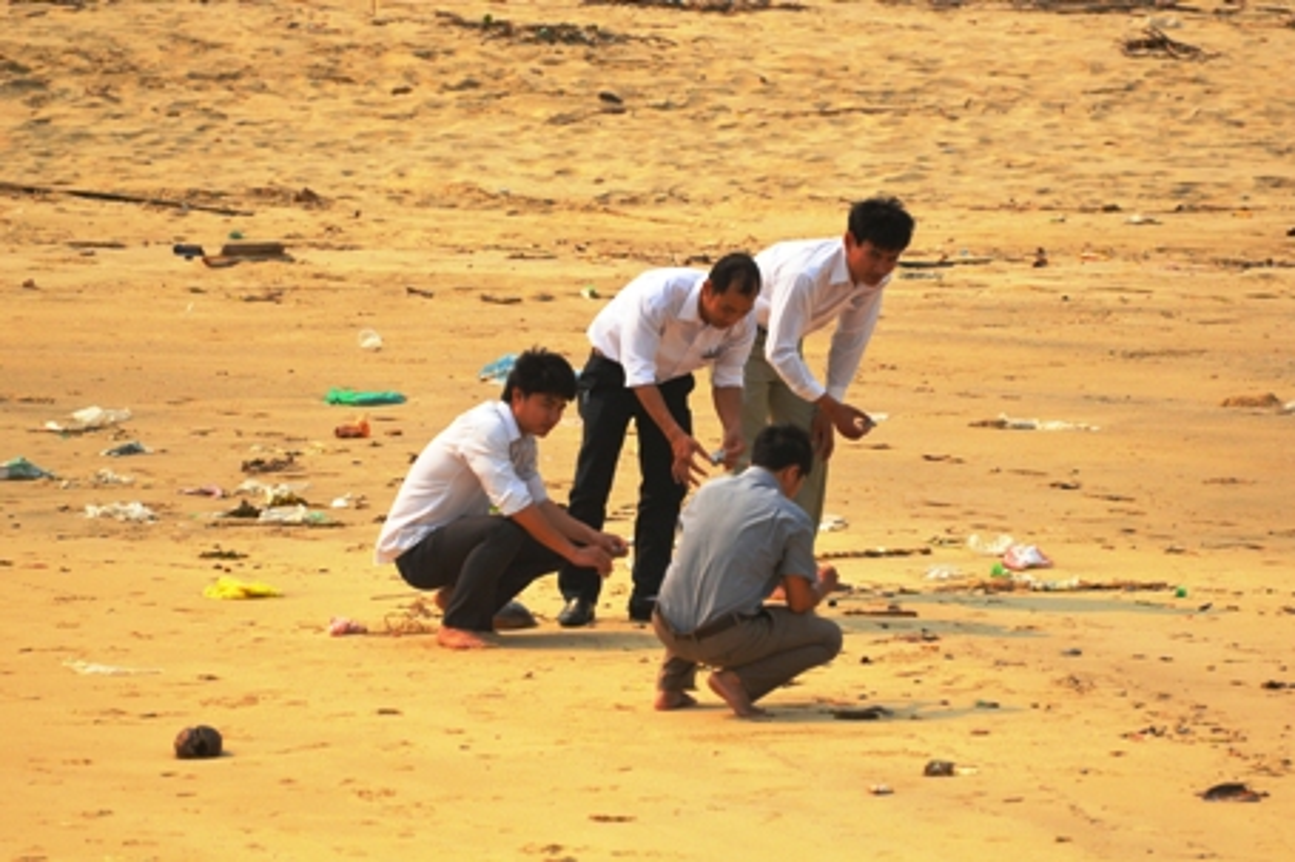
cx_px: 648
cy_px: 431
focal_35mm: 405
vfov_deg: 3.4
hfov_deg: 5.1
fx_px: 14563
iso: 400
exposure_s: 1/1600
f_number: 6.3
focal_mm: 270
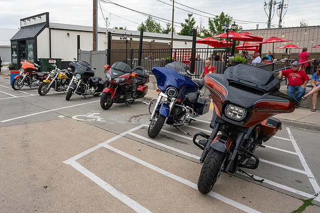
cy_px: 100
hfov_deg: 58.4
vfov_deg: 41.6
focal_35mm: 32
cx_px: 118
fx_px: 281
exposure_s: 1/200
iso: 6400
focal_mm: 25
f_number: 8
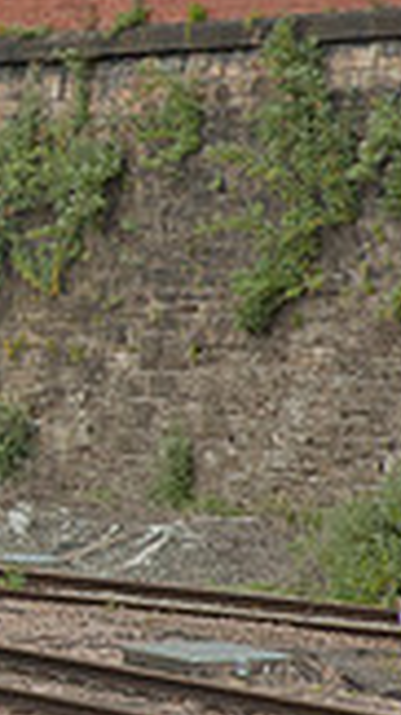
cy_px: 300
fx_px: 5961
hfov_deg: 3.7
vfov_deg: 6.9
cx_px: -833
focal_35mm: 315
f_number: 5.6
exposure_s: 1/500
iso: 400
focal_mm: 56
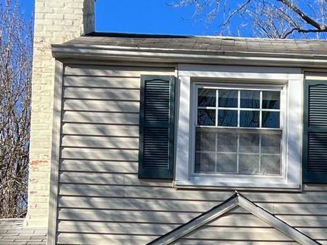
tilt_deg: +8.0
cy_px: 299
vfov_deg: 14.8
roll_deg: -0.5
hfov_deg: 20.1
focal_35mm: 96
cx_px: 292
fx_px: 906
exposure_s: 1/2008
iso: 50
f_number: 1.5
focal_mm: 5.7
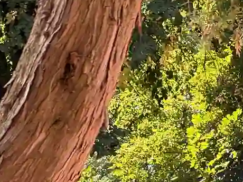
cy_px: 289
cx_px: 354
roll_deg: -0.8
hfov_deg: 7.3
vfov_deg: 5.5
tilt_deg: +2.3
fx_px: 1881
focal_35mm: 268
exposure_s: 1/124
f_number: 2.8
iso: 25
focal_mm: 9
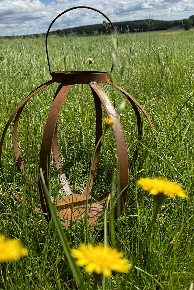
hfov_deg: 46.3
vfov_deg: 65.3
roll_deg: +5.9
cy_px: 129
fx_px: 226
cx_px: 82
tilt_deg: -22.8
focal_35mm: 28
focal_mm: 6.76
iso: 80
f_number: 1.78
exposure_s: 1/4608
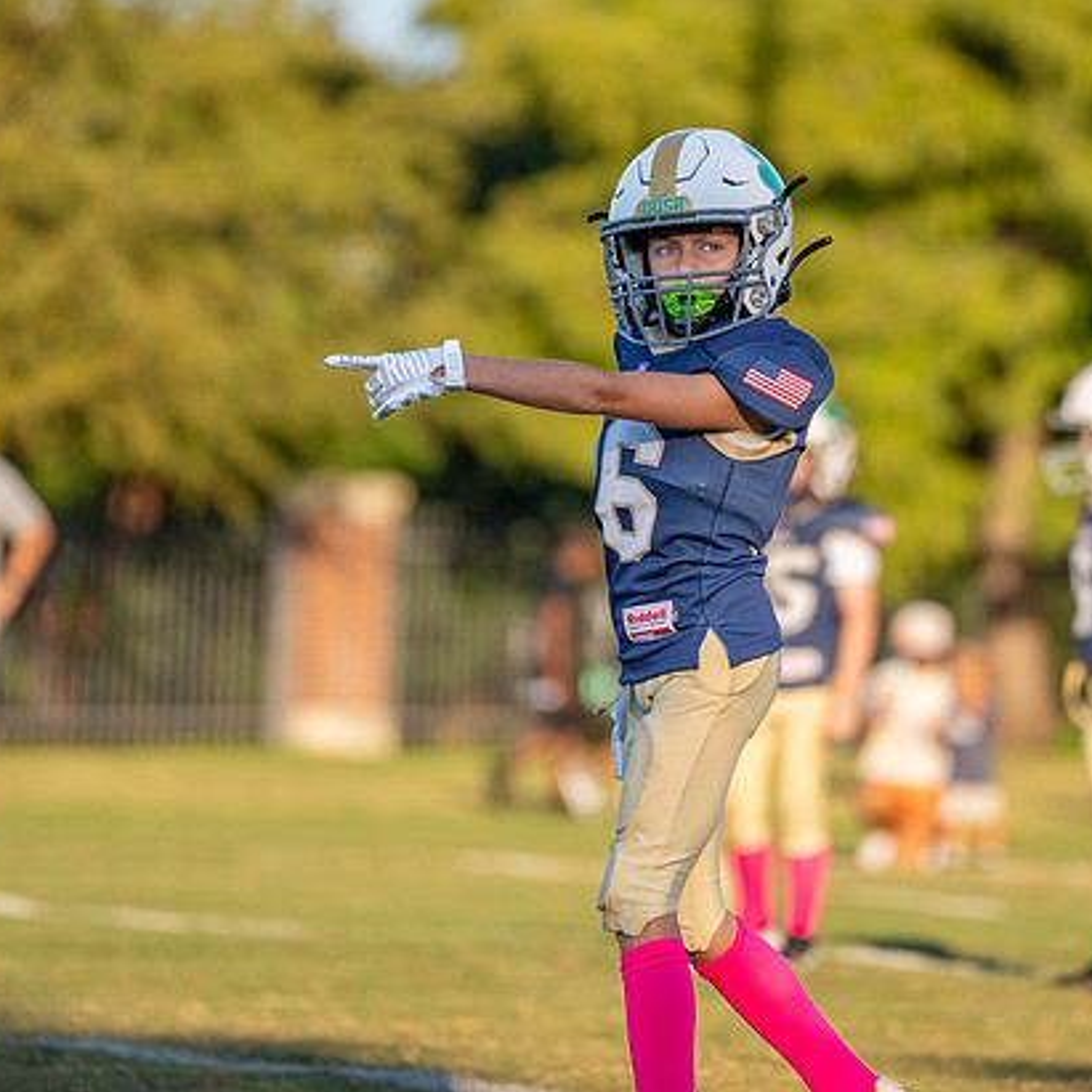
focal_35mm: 379
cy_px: 293
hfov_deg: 4.6
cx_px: 753
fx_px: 13527
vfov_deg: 4.6
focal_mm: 200
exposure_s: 1/4000
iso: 400
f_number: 2.8
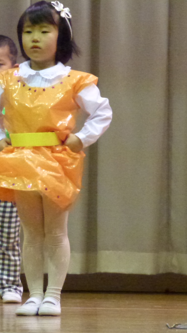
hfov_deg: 4.7
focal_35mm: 261
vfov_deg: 8.3
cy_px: 184
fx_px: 2300
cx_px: 65
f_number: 5.3
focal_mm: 27.7
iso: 1600
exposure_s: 1/30
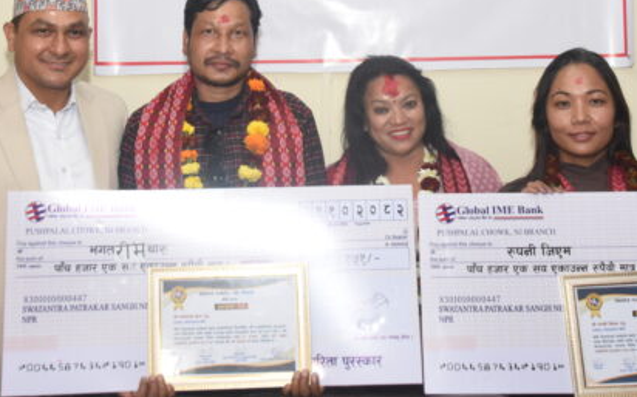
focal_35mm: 59
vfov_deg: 21.5
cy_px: 52
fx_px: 1024
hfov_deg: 34.5
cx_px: 286
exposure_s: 1/100
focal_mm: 31
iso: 2500
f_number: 10
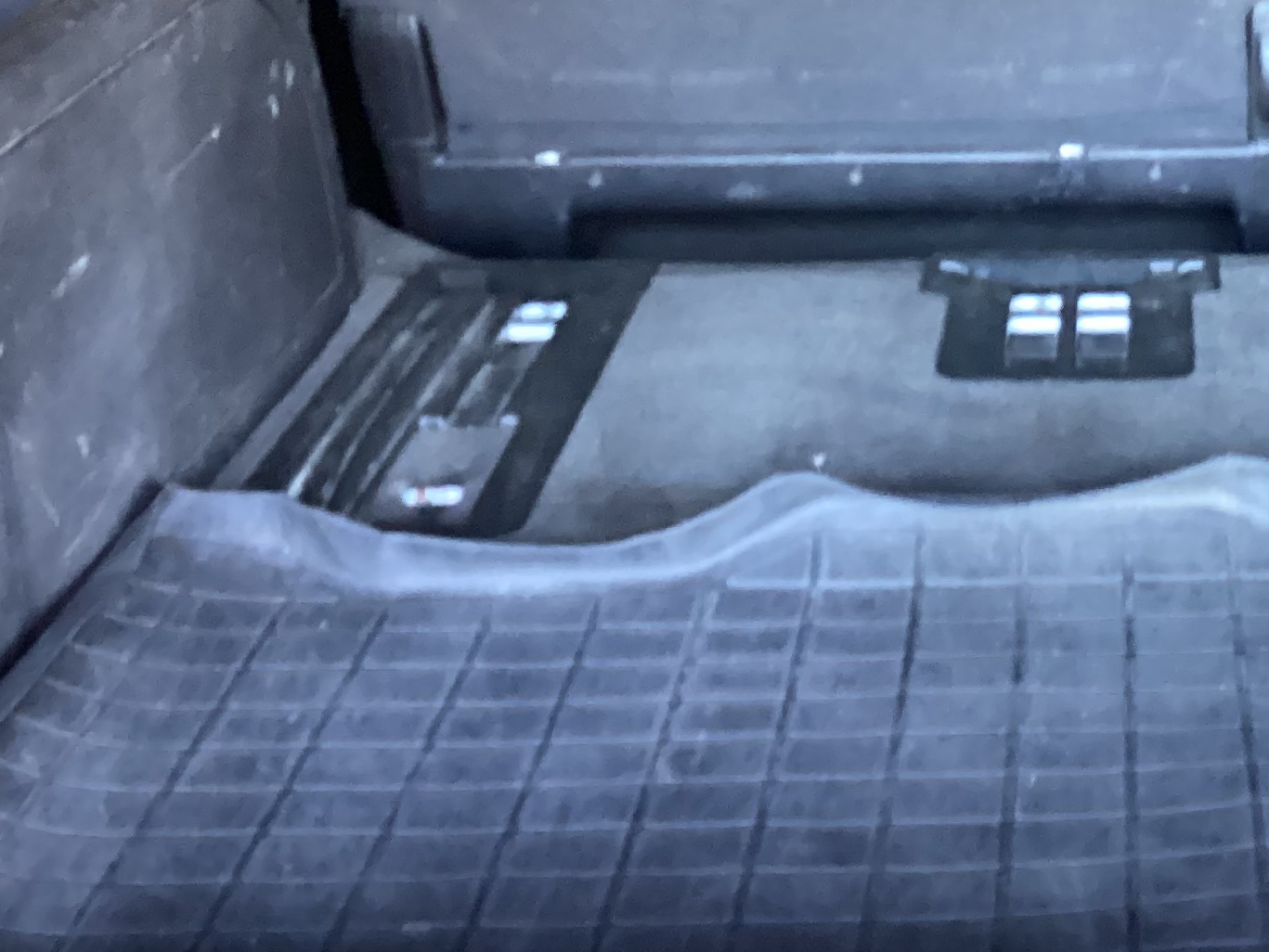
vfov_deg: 19.7
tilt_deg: -18.8
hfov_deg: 25.5
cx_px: 1129
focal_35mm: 74
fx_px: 2714
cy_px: 192
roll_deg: +0.7
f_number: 2.4
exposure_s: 1/25
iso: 400
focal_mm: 3.3
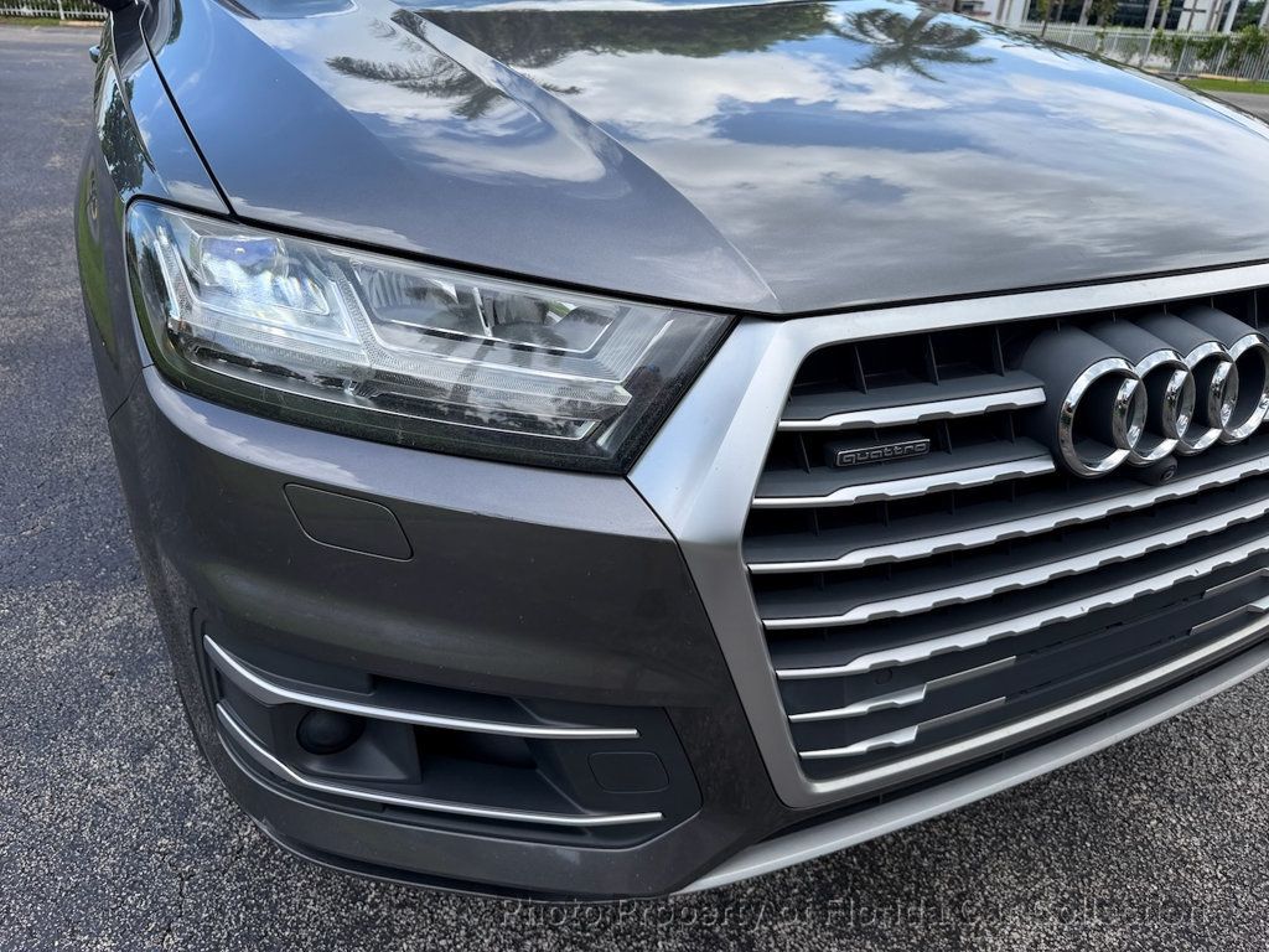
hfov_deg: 71.6
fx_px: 880
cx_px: 634
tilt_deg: -27.9
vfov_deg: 56.8
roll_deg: -4.8
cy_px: 476
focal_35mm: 24
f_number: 1.78
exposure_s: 1/1437
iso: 80
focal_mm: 6.76
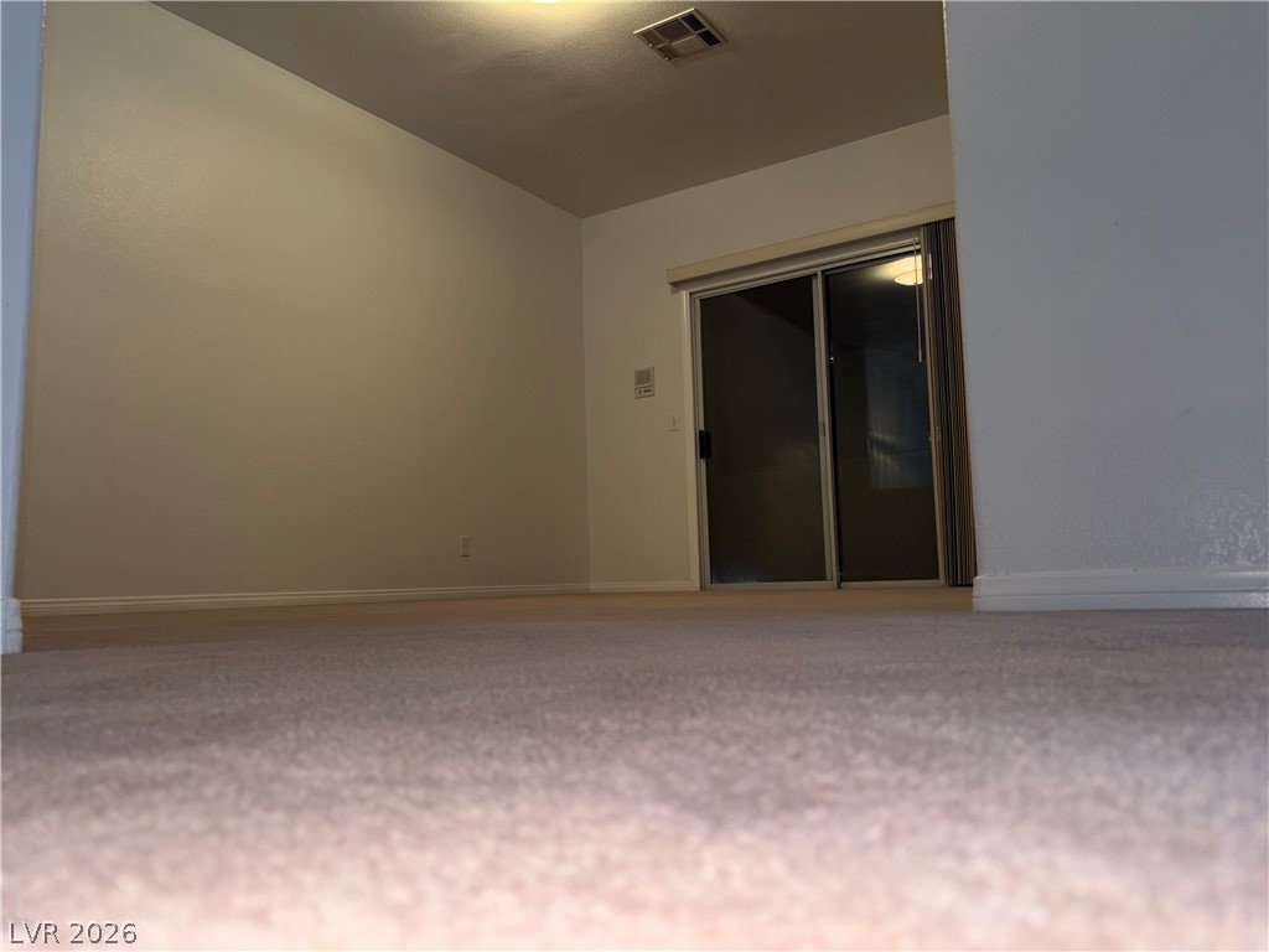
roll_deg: +1.2
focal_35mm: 26
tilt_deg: +6.0
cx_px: 634
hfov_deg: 67.3
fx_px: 953
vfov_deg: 53.1
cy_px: 476
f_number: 1.6
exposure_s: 1/30
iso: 32
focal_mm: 5.96
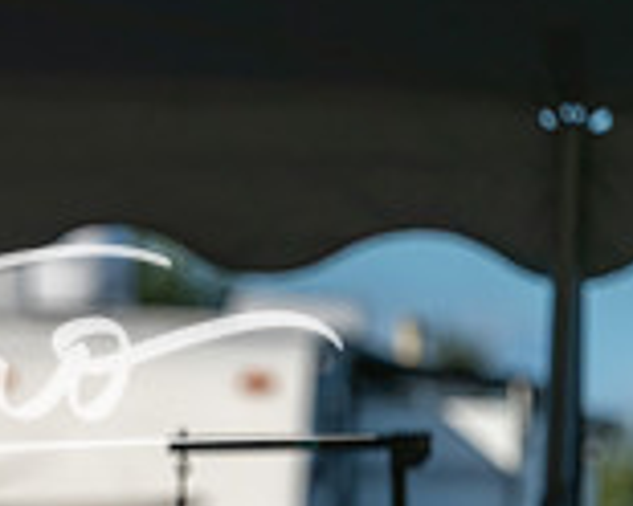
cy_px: 694
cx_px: -459
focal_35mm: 820
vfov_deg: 1.9
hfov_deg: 2.4
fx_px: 15362
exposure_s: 1/1250
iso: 100
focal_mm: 200
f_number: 4.5
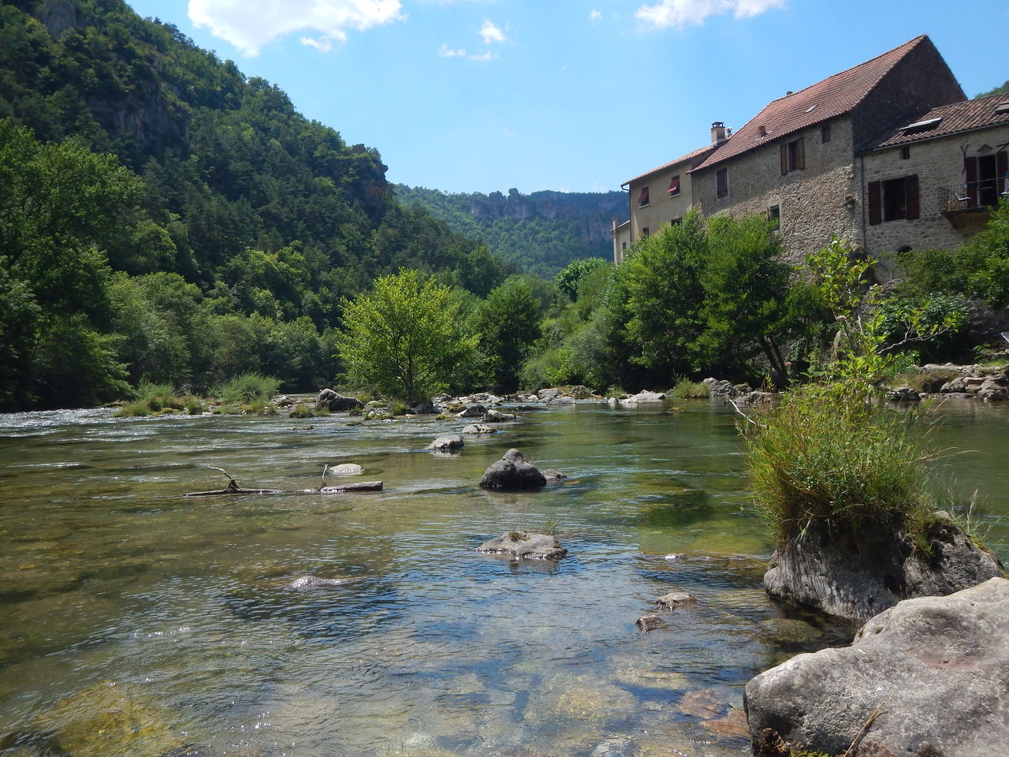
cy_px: 378
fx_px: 962
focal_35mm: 33
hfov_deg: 55.4
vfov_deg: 42.9
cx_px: 504
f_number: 3.9
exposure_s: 1/1000
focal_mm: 5.9
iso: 125
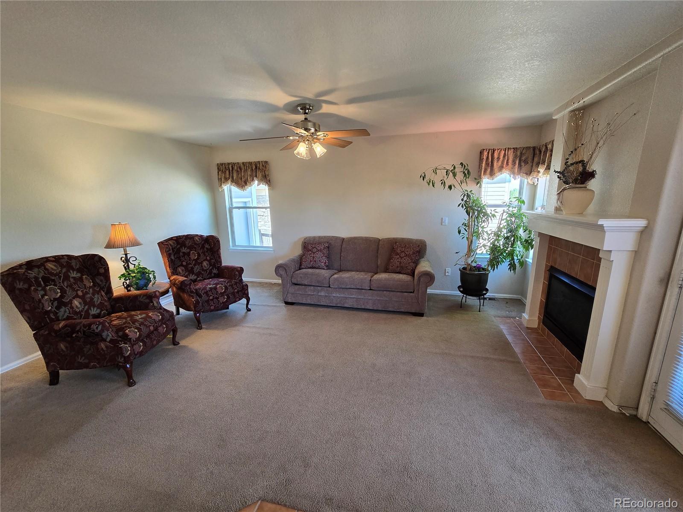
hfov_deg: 106.2
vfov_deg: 89.9
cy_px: 256
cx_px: 342
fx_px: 256
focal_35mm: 13
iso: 200
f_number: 2.2
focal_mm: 2.2
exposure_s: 1/60
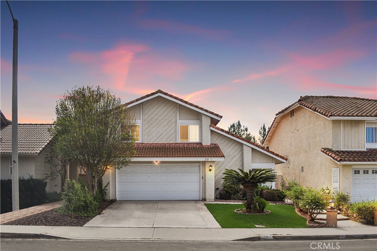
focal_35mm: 30
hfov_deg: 61.9
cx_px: 188
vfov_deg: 43.6
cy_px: 126
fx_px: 314
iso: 100
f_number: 9
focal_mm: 20
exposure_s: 1/320
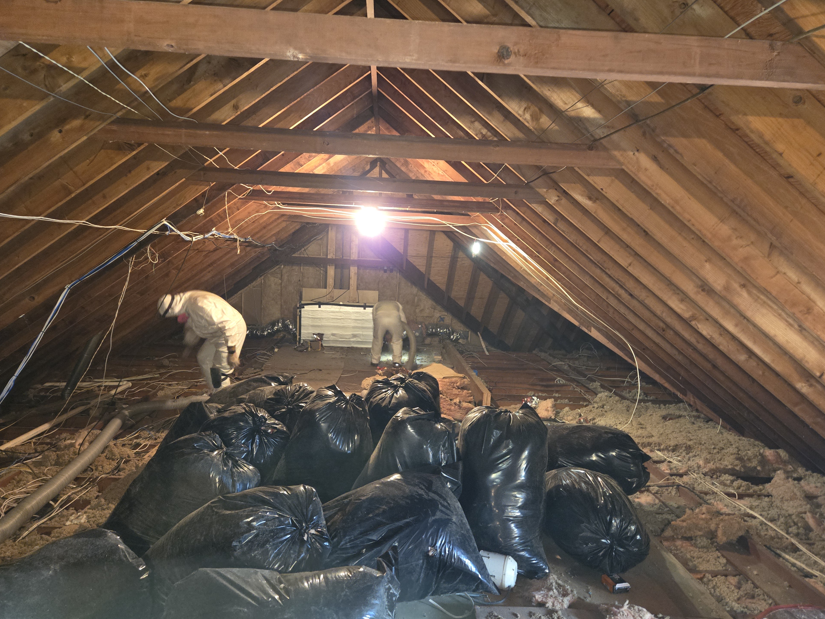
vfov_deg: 56.8
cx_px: 415
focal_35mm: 24
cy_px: 320
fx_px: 572
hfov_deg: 71.6
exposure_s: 1/12
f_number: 1.8
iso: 1000
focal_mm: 5.4
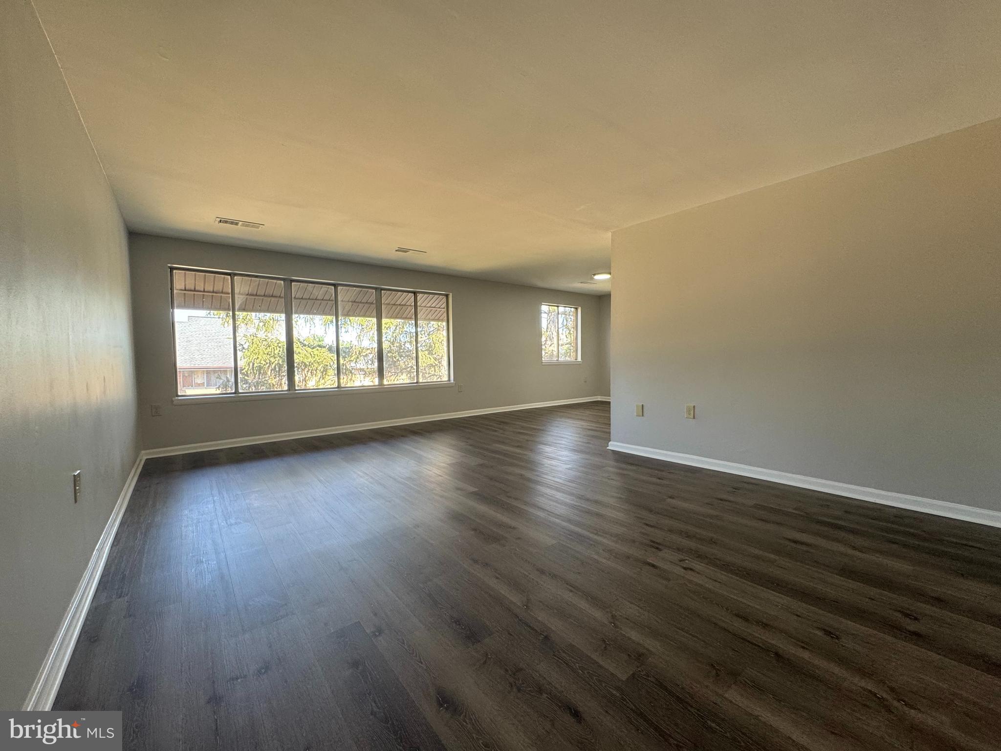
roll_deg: +0.3
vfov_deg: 85.7
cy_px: 376
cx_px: 500
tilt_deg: -3.4
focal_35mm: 14
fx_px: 405
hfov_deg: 102.1
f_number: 2.2
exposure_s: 1/99
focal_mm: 2.22
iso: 160
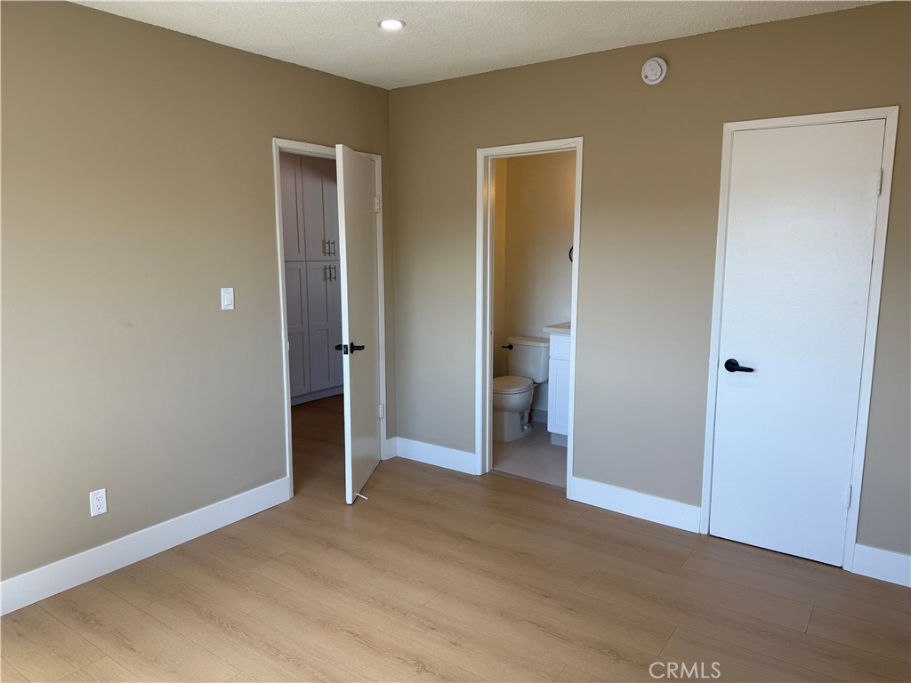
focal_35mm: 24
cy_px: 342
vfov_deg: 56.8
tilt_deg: -8.3
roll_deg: -0.5
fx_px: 632
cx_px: 456
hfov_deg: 71.6
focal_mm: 6.76
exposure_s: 1/138
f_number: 1.78
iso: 50
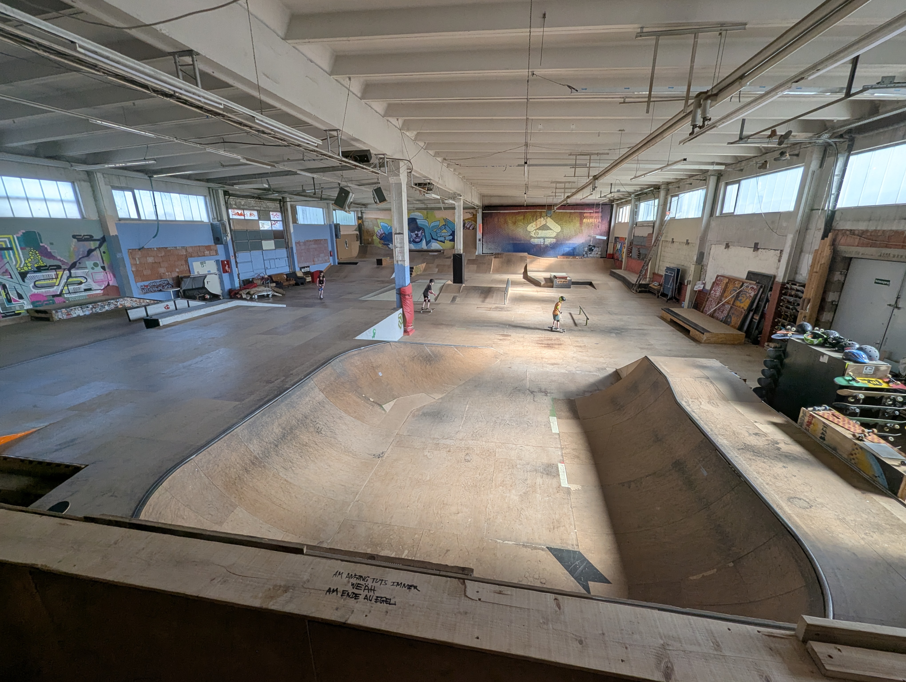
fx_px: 341
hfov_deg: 106.1
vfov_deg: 90.1
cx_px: 453
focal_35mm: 13
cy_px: 341
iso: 48
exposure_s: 1/227
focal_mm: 1.95
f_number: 2.2
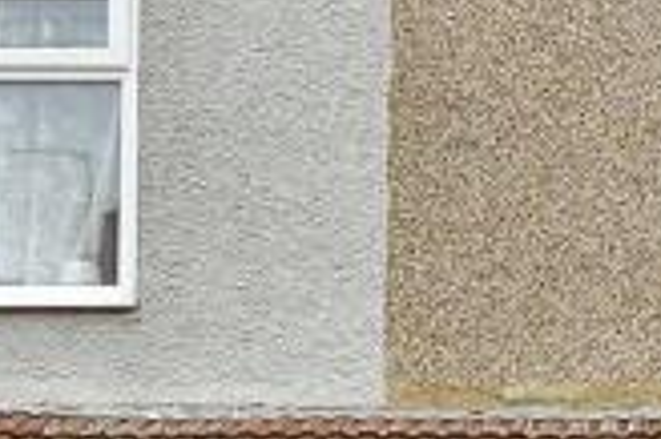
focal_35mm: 131
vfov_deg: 10.1
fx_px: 2403
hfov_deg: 14.8
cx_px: 915
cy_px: 699
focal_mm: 14
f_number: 10
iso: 1000
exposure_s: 1/400
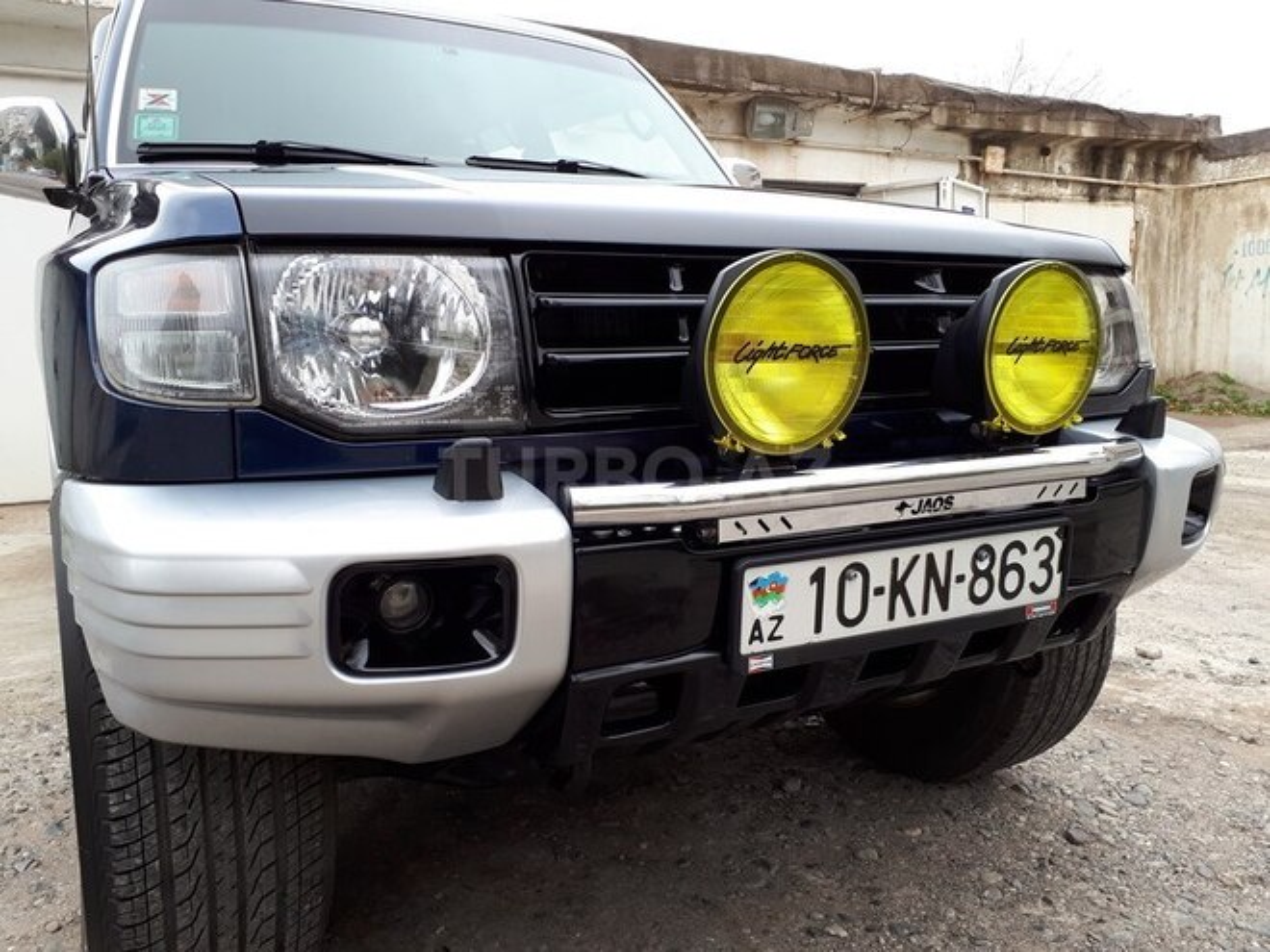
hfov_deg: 65.3
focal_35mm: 27
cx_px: 635
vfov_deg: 51.4
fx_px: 991
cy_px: 476
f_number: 1.9
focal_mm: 3.6
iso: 40
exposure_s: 1/105
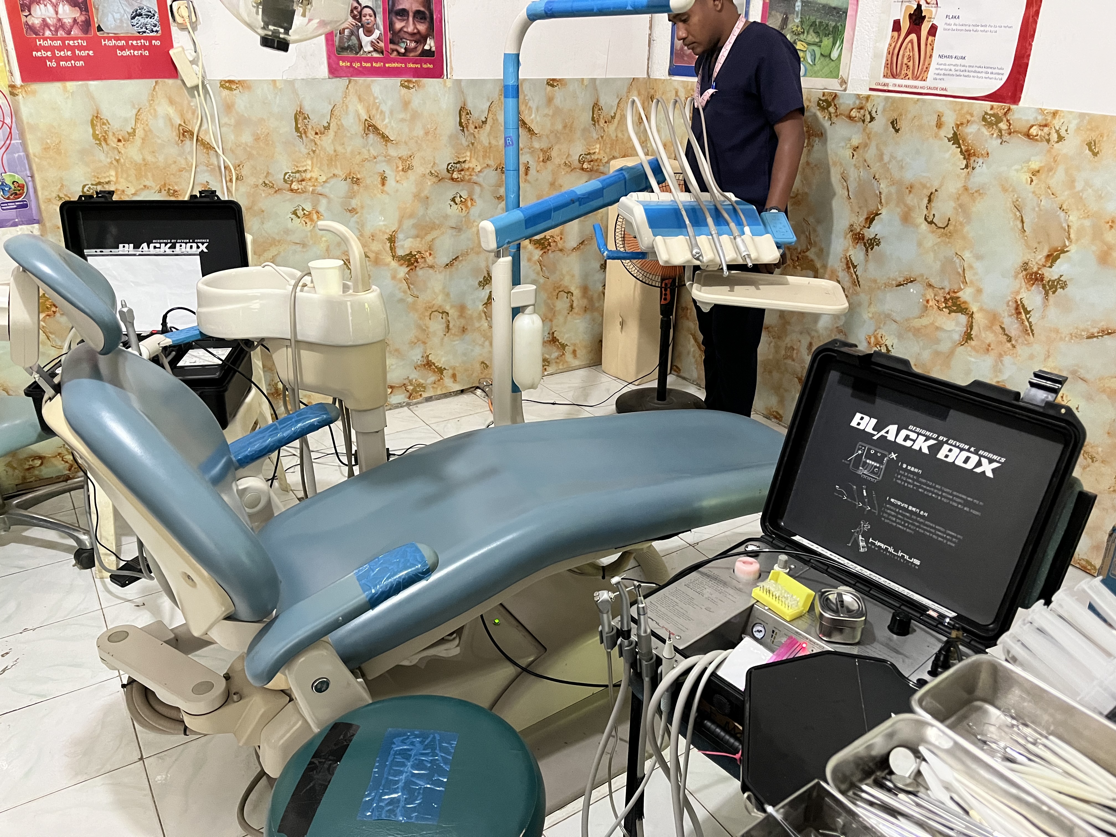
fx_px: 838
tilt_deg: -24.3
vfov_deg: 53.1
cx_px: 558
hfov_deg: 67.3
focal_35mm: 26
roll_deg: -0.7
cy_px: 418
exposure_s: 1/33
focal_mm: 5.1
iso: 500
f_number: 1.6
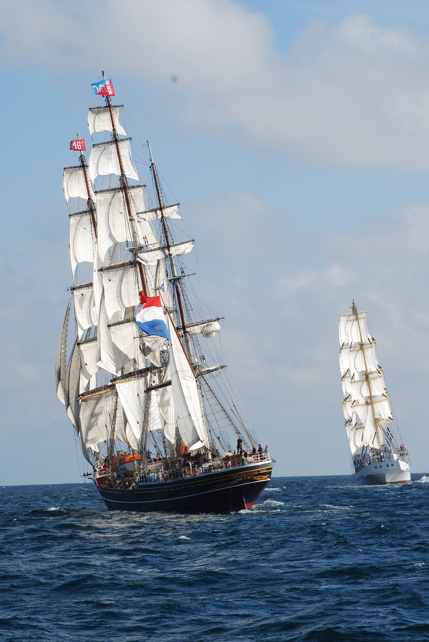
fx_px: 3262
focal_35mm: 183
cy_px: 321
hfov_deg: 7.5
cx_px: 214
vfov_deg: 11.2
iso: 125
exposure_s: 1/250
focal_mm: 122
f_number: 10
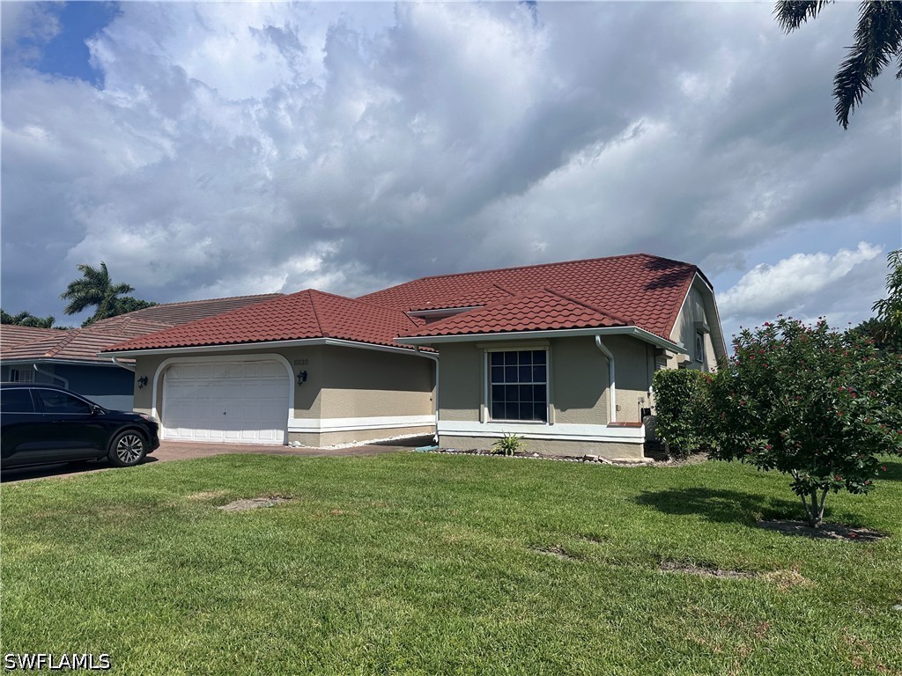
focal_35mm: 24
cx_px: 451
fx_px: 625
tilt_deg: +5.3
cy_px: 338
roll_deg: +0.3
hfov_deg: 71.6
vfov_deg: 56.8
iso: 80
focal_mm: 6.86
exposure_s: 1/8197
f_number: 1.78
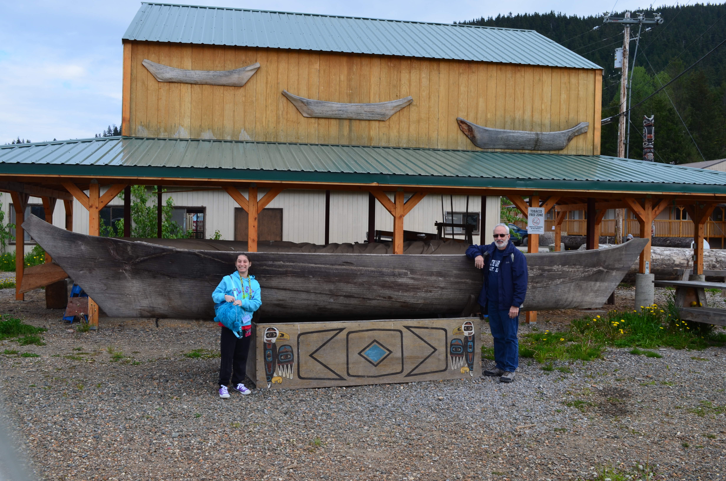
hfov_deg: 53.2
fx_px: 724
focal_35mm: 36
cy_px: 240
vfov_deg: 36.7
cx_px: 363
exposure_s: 1/125
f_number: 11
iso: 180
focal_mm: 24
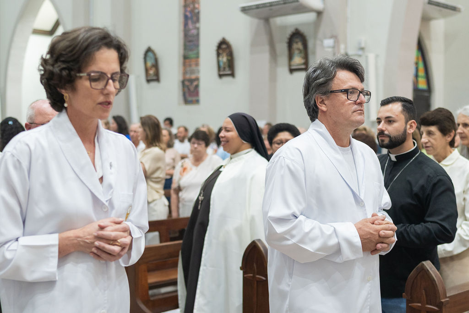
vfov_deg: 25.4
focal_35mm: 53
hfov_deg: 37.3
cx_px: 234
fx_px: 695
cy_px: 156
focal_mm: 35
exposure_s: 1/160
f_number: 2.2
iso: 1250
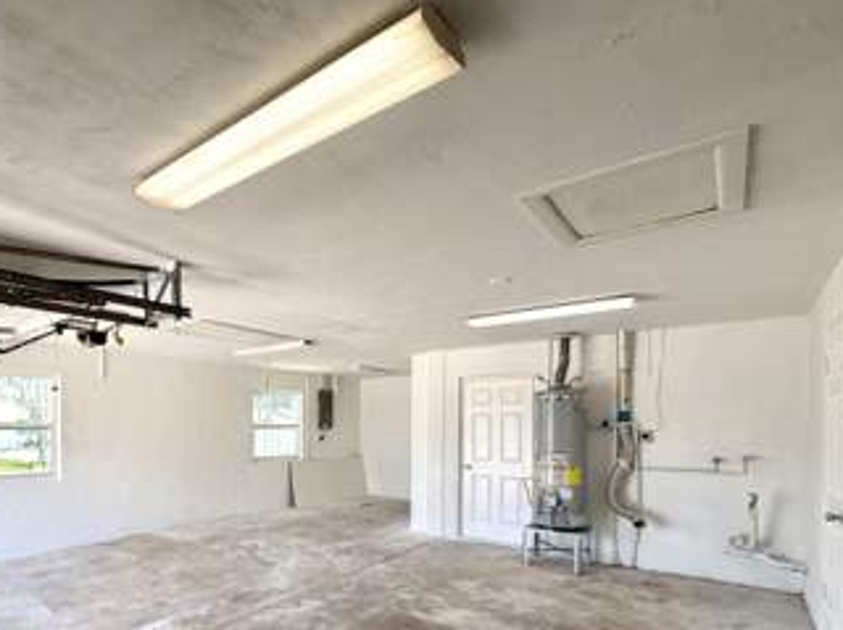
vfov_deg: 61.5
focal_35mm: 21
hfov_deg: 75.7
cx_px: 258
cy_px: 428
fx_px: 511
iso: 64
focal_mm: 2.22
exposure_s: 1/310
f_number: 2.2
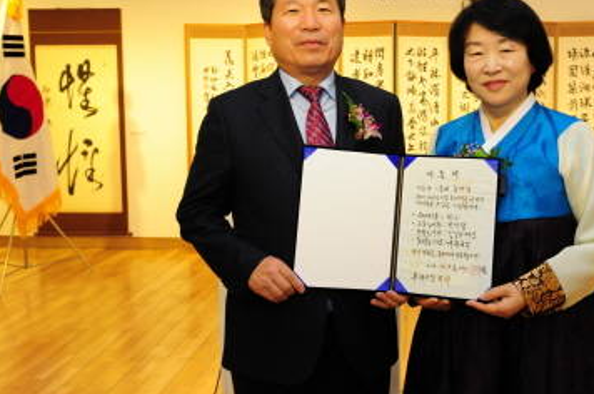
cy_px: 140
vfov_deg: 29.6
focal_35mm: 45
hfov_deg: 43.2
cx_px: 387
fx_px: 741
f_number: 6.3
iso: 1600
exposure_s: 1/60
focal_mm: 32
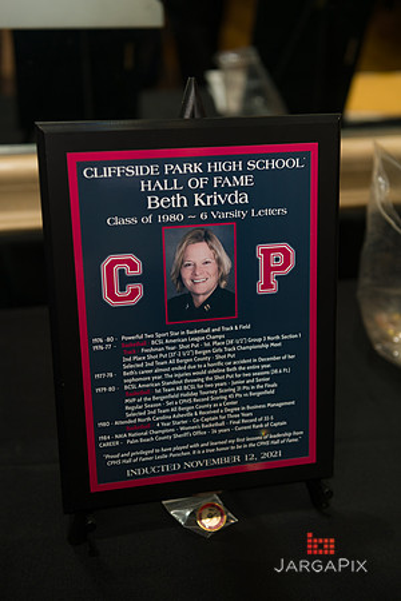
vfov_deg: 43.6
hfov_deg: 29.9
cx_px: 200
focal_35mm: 45
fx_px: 752
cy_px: 300
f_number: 3.2
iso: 400
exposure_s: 1/200
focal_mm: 45
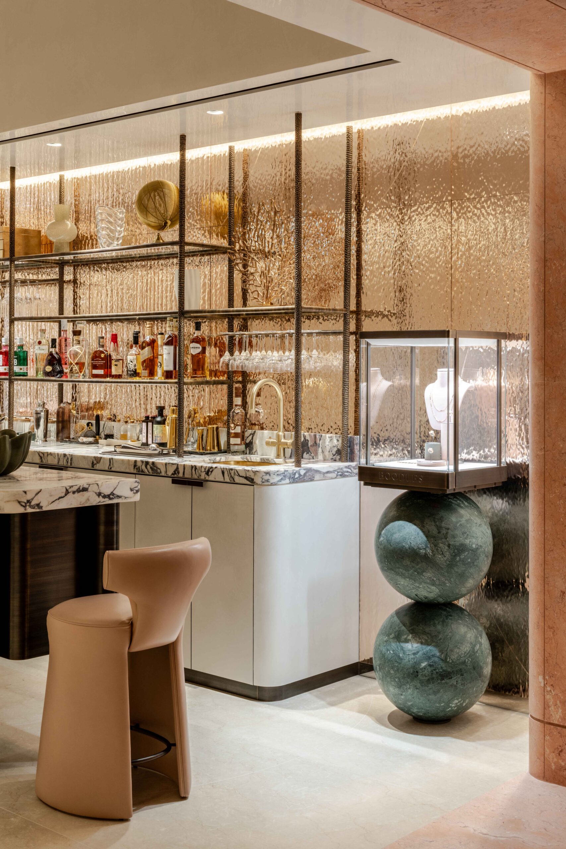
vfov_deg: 43.6
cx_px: 283
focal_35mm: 45
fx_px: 1061
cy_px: 424
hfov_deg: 29.9
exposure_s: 1/2
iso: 80
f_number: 14
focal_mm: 45
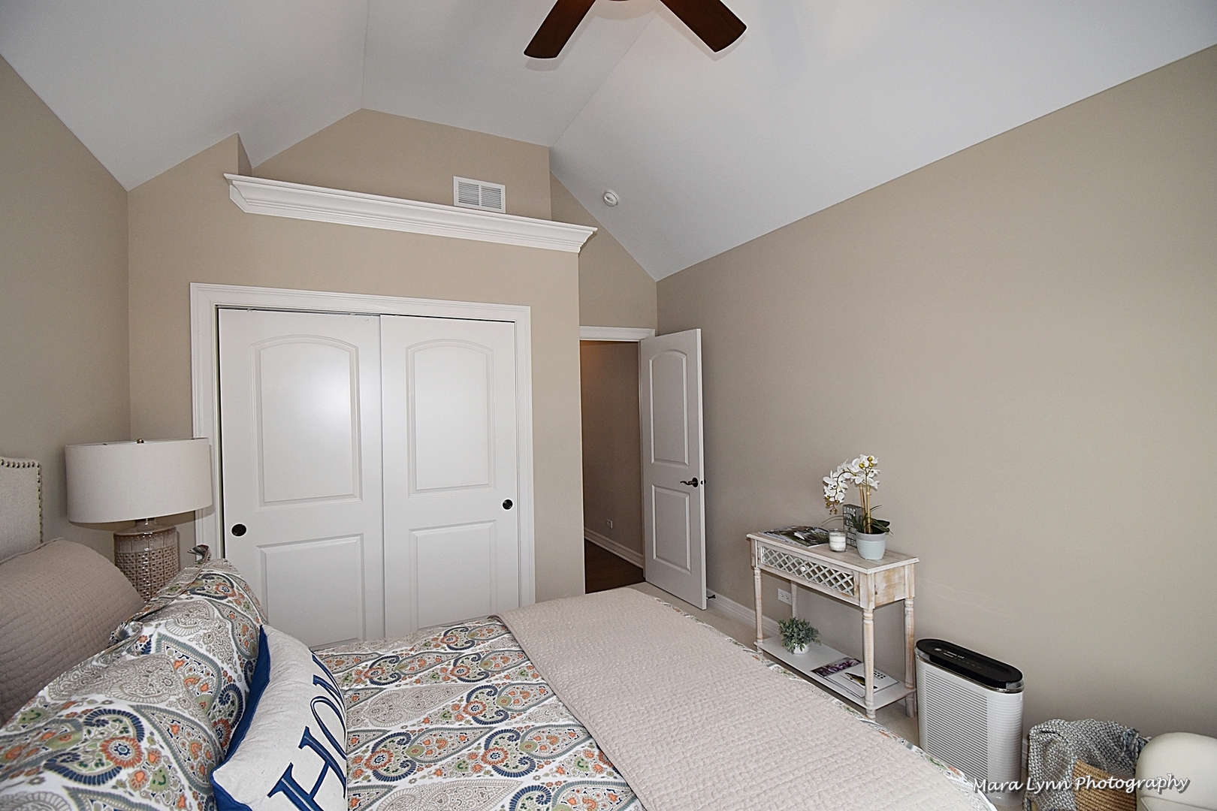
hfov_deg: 100.4
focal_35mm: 15
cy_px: 406
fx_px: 507
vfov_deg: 77.3
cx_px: 608
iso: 720
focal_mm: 10
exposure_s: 1/125
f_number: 5.6
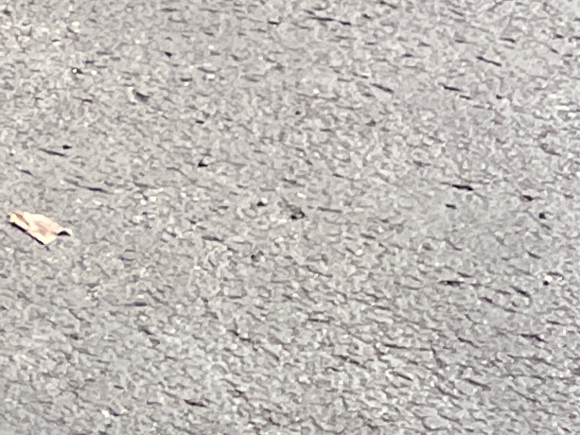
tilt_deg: -4.4
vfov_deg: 7.5
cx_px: -1074
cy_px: -930
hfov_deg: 9.4
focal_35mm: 171
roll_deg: +0.6
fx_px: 2866
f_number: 1.6
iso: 32
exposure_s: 1/1795
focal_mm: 4.2
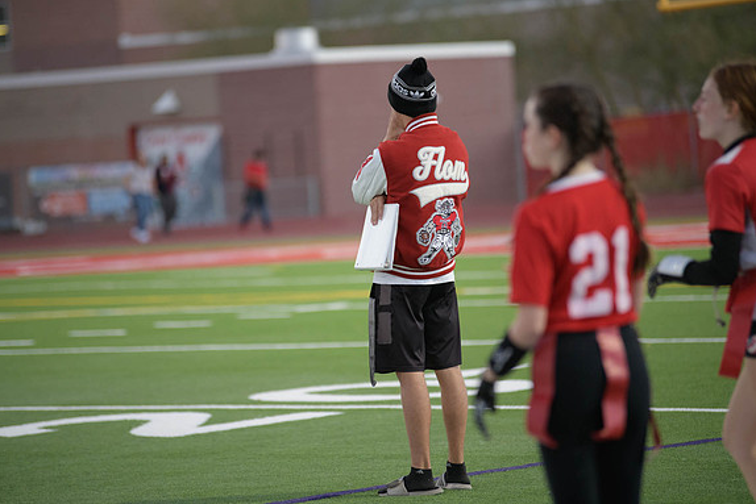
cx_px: 377
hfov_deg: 10.2
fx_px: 4243
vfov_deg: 6.8
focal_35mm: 202
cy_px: 253
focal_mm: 200
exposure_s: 1/640
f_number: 2.8
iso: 1250
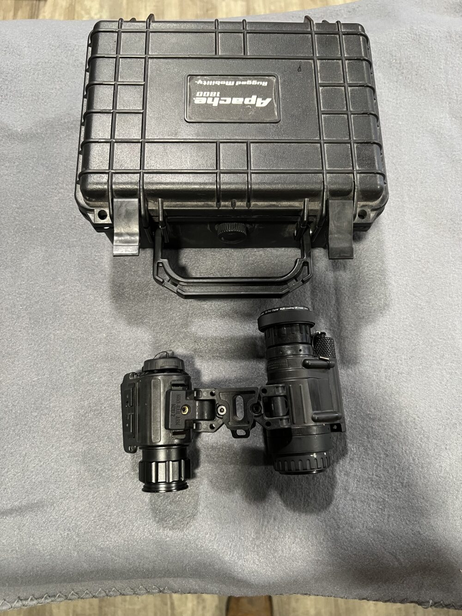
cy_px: 308
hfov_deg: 53.1
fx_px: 463
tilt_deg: -73.6
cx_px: 231
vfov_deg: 67.3
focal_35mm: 26
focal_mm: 5.7
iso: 400
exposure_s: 1/60
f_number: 1.5
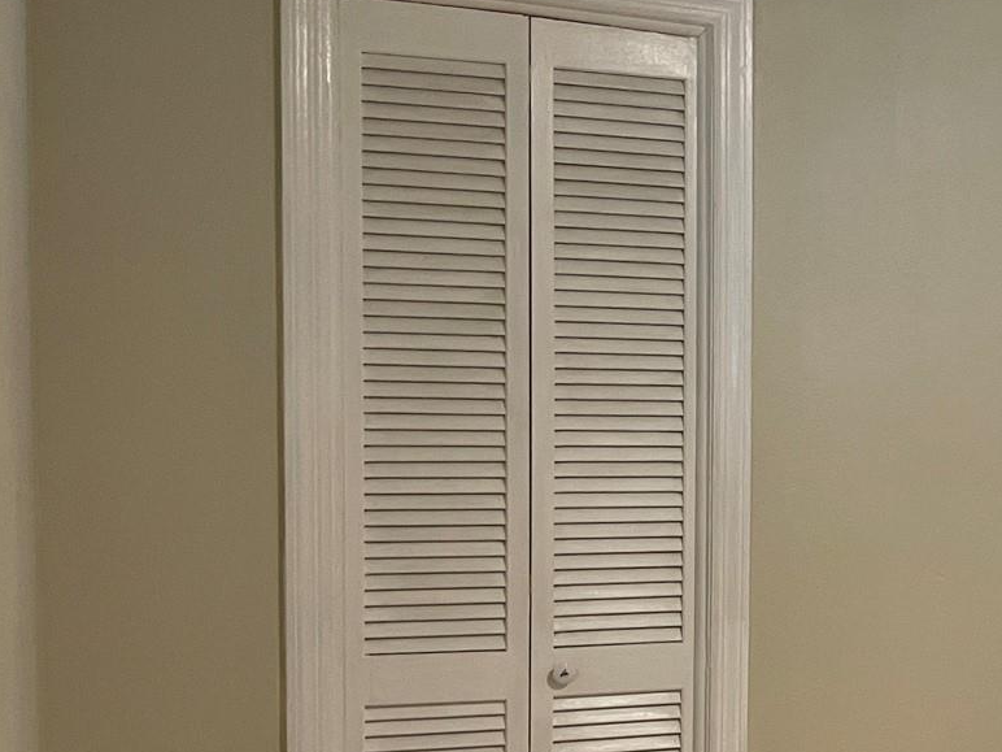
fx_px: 1997
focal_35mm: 69
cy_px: 501
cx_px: 1263
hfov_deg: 24.9
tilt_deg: -4.8
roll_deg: -2.1
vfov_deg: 21.2
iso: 160
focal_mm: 4.2
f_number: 1.6
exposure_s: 1/60
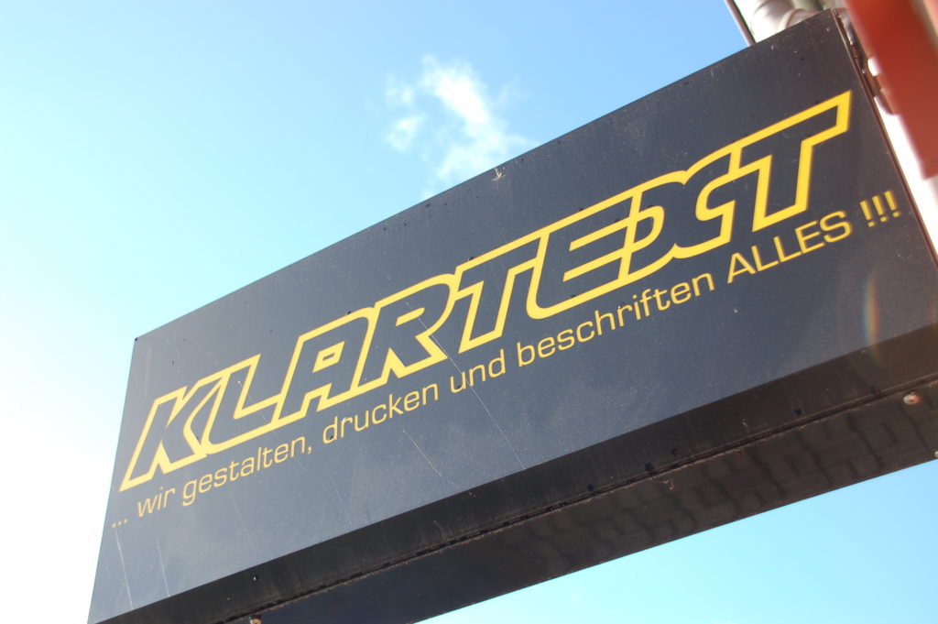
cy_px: 312
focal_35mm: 48
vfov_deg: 28.0
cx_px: 469
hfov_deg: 41.1
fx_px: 1250
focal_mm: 32
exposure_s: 1/160
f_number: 6.3
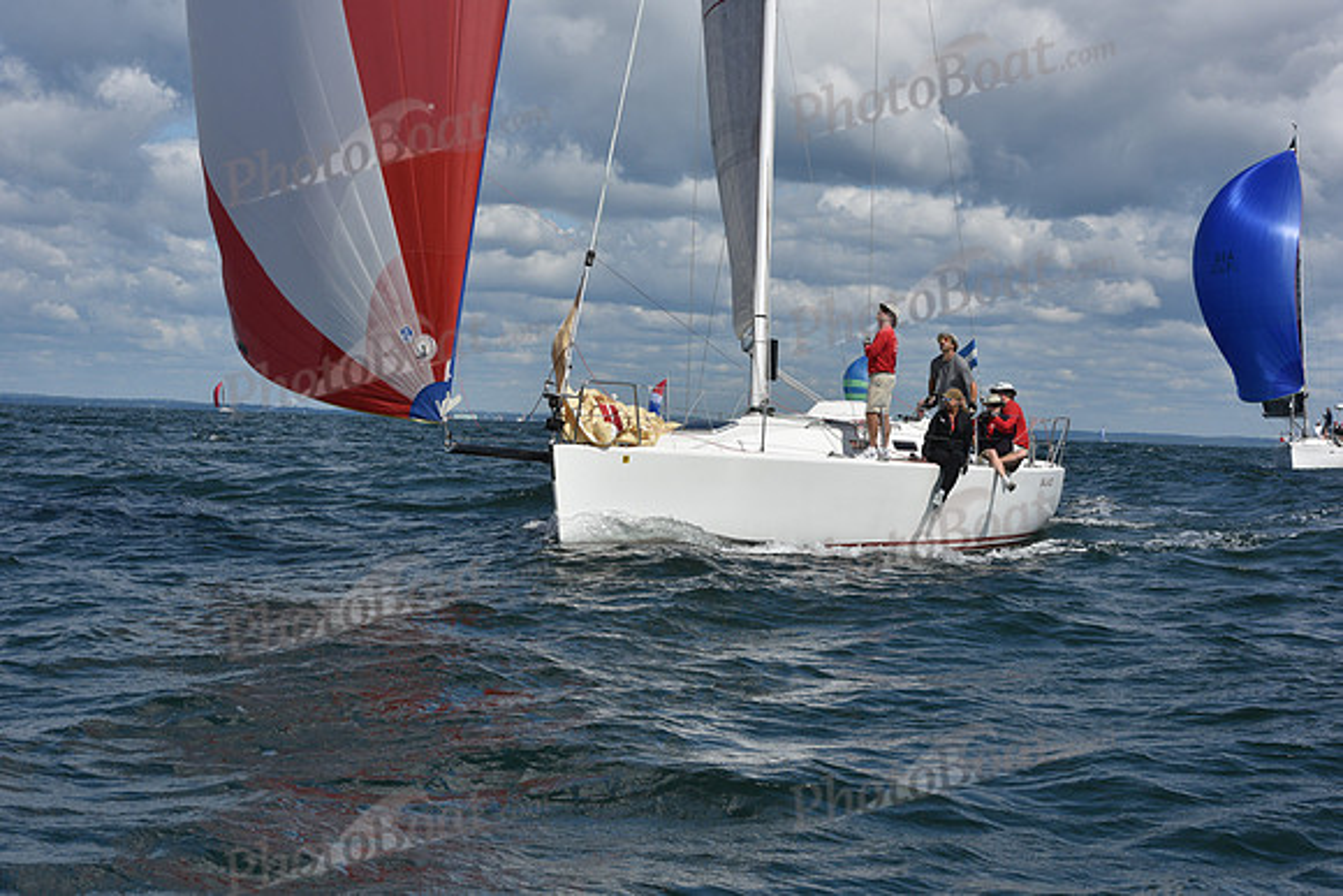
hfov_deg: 28.8
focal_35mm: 70
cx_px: 672
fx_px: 2612
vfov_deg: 19.5
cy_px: 448
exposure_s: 1/1250
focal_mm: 70
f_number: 10
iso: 250
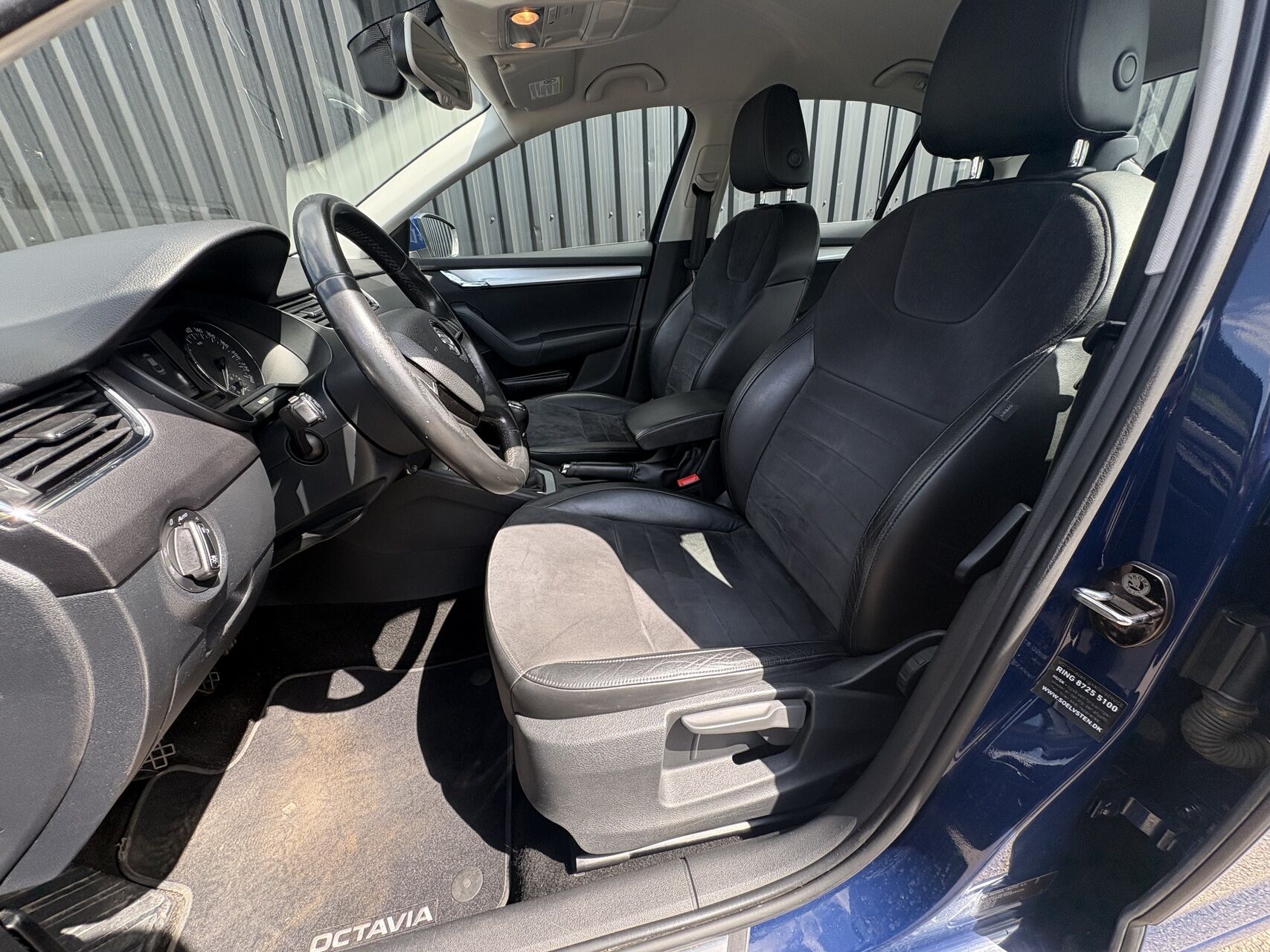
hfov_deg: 102.1
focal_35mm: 14
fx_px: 514
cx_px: 635
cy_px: 476
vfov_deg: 85.7
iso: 64
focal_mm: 2.22
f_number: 2.2
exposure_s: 1/261
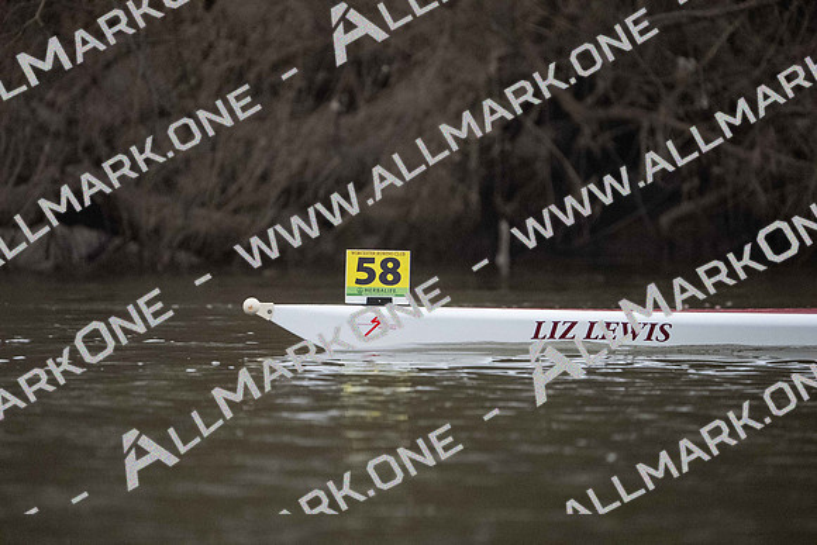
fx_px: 12961
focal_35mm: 571
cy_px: 272
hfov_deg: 3.6
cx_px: 408
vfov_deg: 2.4
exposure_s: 1/800
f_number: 6.3
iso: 6400
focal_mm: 571
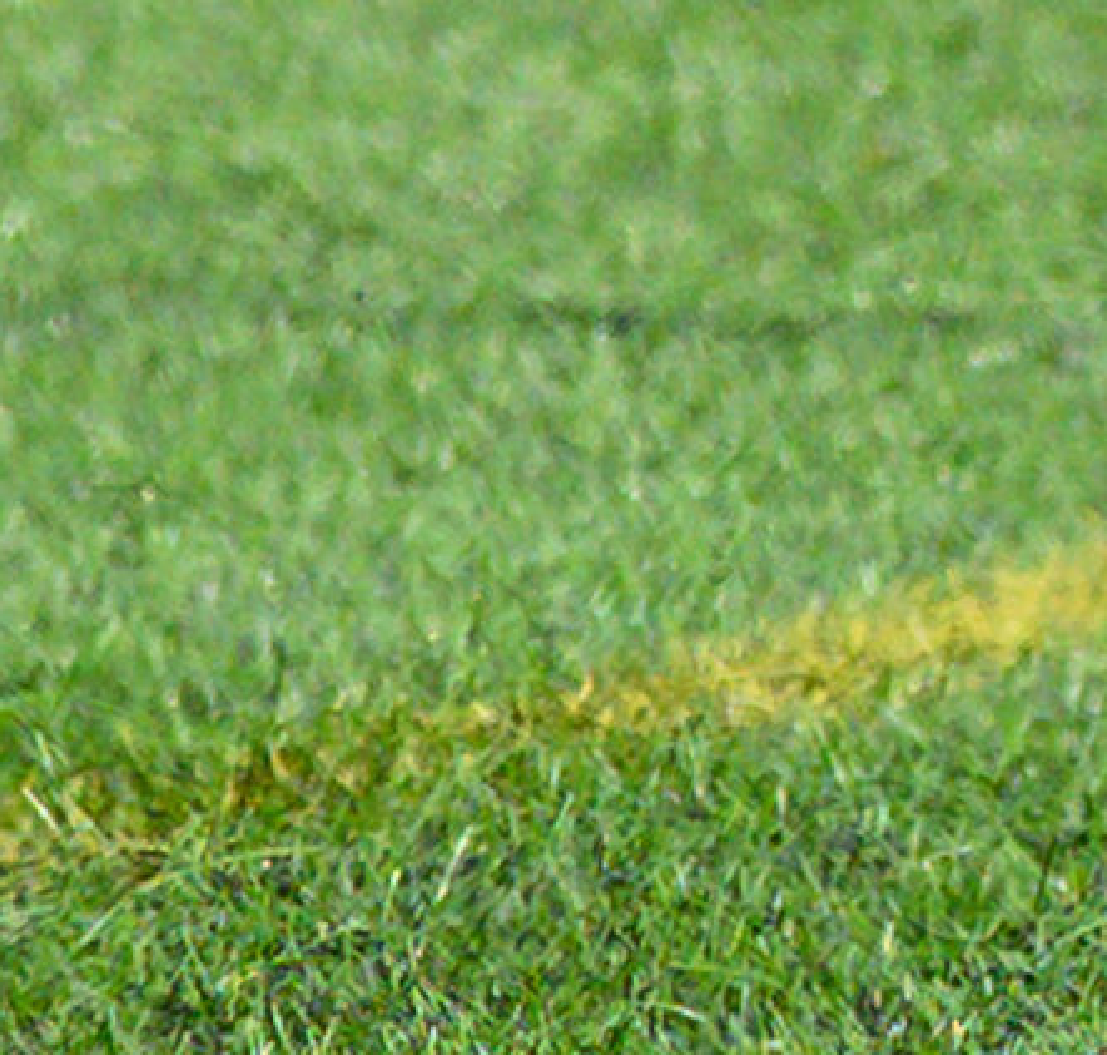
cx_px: 228
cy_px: -3066
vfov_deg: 0.4
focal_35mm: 3837
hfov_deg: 0.5
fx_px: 135567
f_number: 5
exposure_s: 1/1600
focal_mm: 190
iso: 560
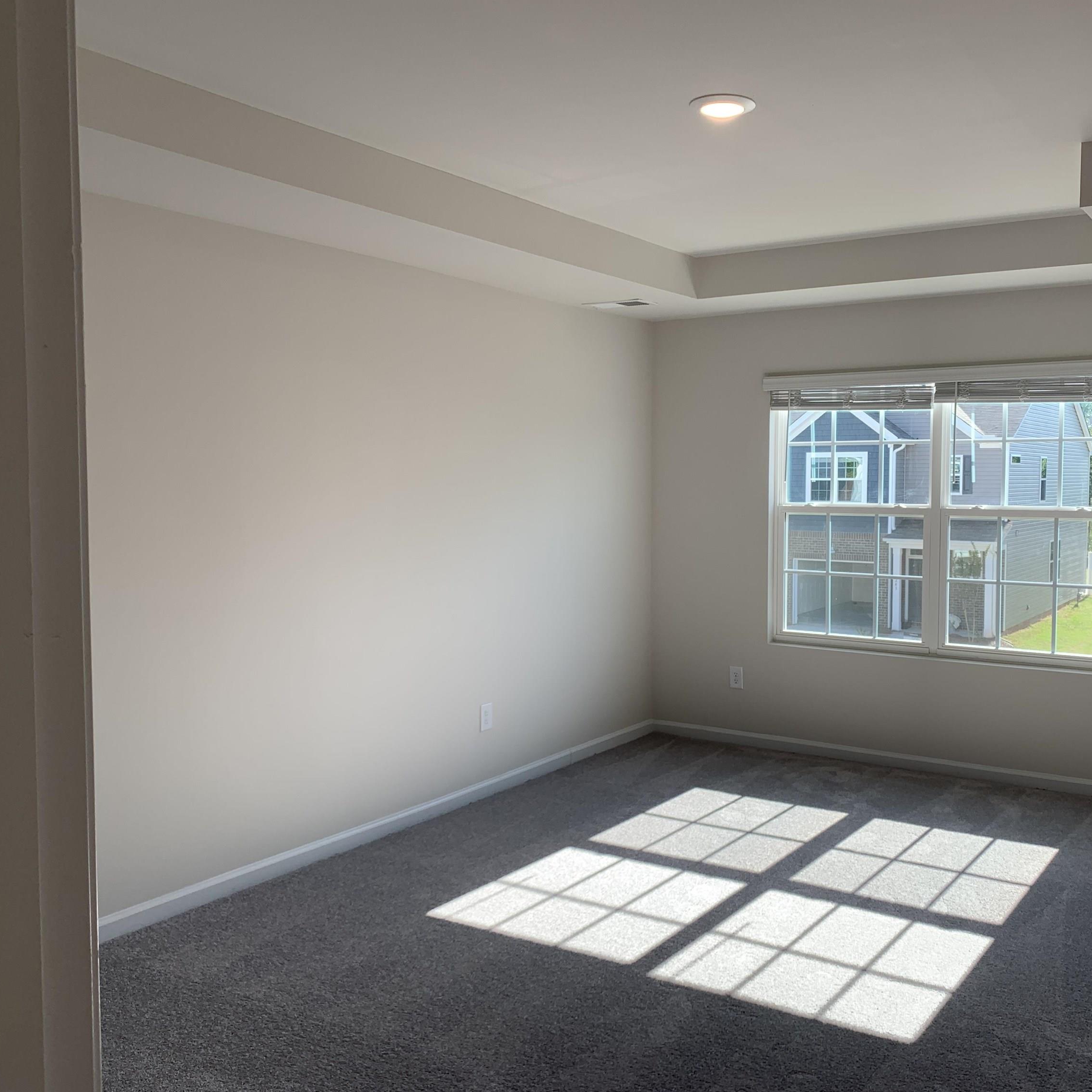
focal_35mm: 31
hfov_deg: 52.2
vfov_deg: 52.5
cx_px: 653
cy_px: 541
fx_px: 1106
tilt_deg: -2.7
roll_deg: +0.4
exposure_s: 1/161
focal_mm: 4.25
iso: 25
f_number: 1.8
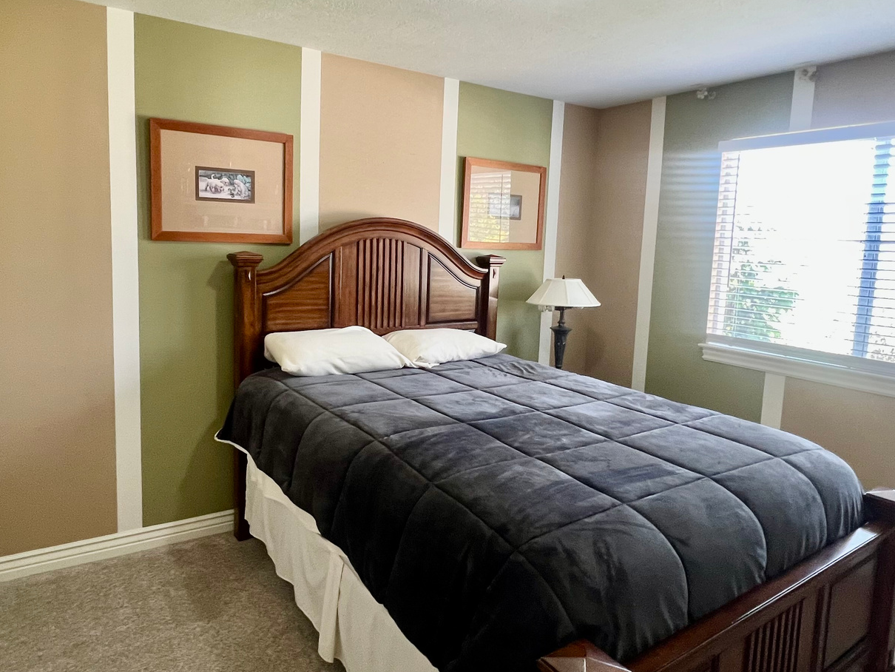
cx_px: 426
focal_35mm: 22
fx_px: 569
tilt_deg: -5.3
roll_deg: -1.8
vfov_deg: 61.0
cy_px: 301
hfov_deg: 76.3
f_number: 1.8
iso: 200
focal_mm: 1.57
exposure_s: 1/60
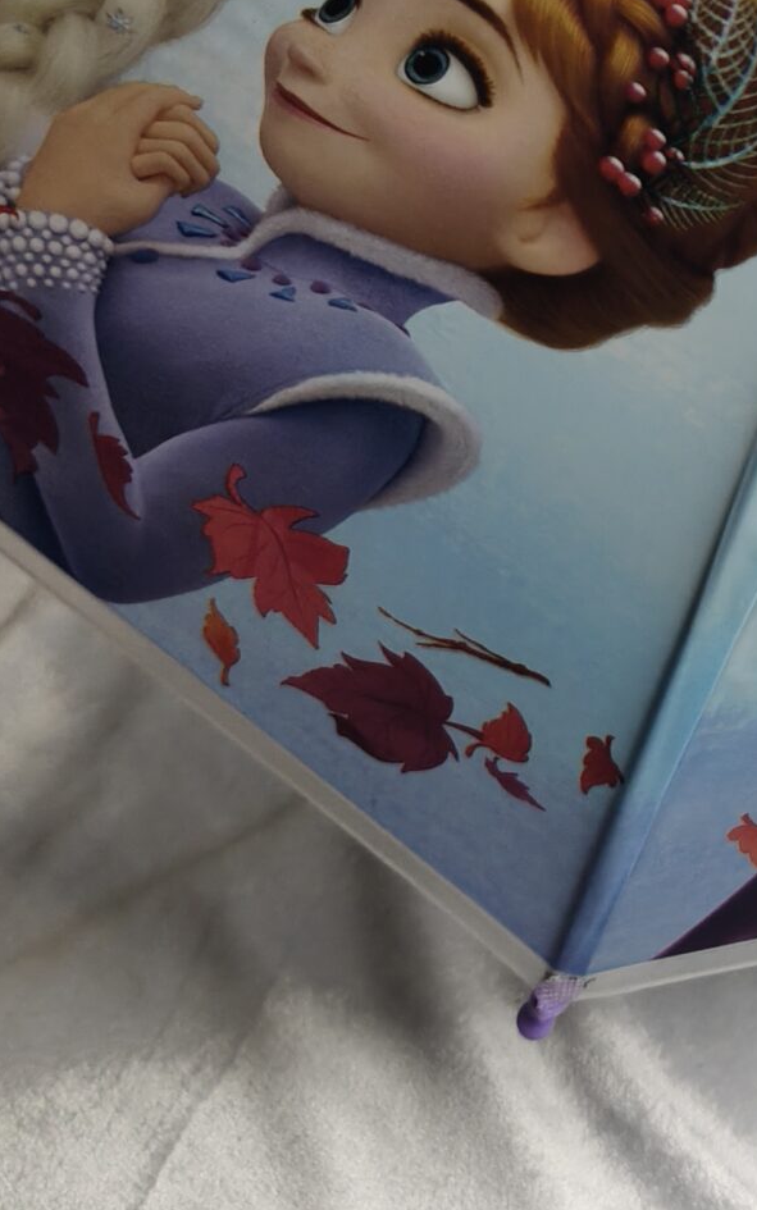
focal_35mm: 69
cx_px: 1127
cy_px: 13
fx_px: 2277
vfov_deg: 28.1
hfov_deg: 17.1
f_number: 1.88
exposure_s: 1/100
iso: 92
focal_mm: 5.56
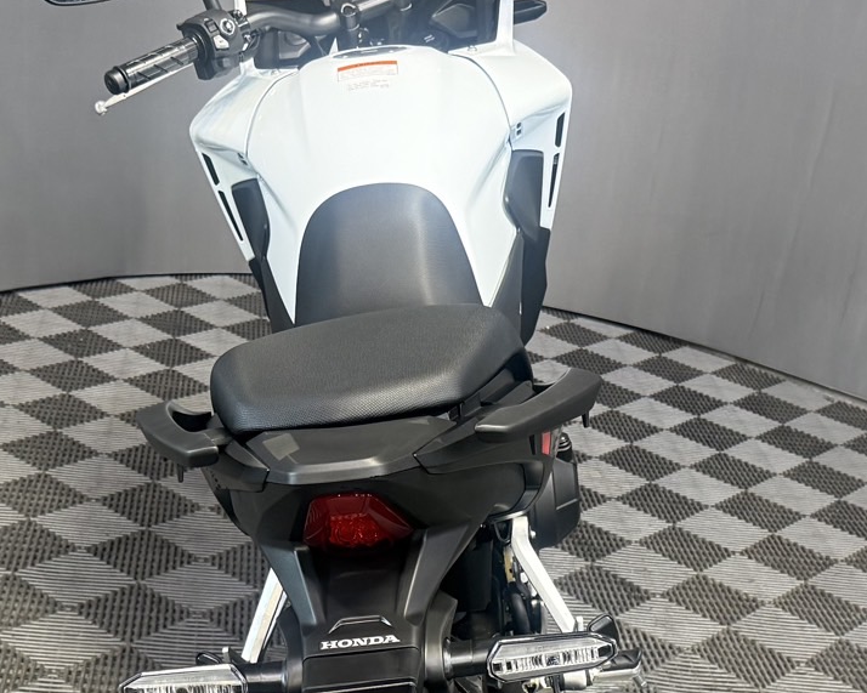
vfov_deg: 24.0
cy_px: 502
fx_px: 1616
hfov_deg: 30.0
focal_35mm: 63
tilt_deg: -23.7
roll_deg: -8.3
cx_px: 408
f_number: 1.78
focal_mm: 6.76
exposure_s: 1/60
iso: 320
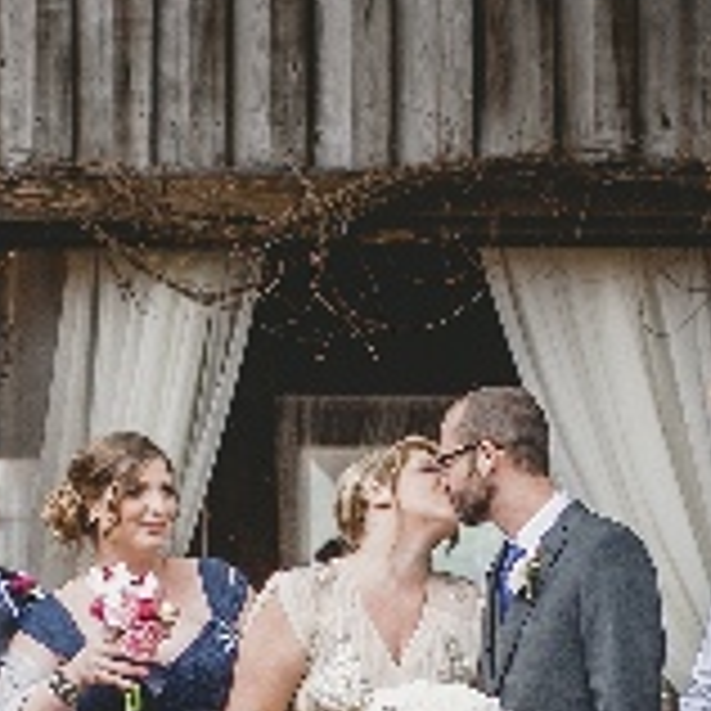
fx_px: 2626
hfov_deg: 15.4
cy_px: 621
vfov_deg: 15.3
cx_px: 490
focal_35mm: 113
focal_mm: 35
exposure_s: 1/100
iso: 200
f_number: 2.2
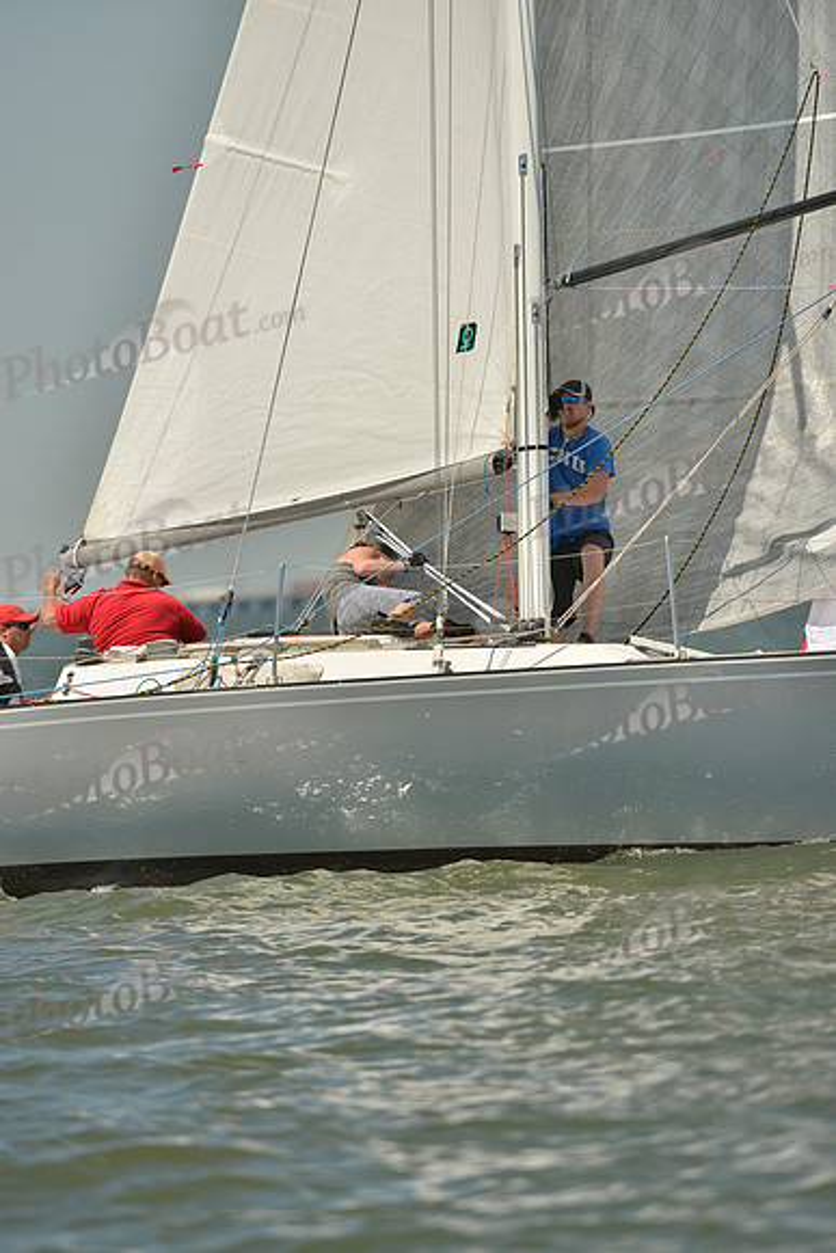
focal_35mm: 400
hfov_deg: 3.4
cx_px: 418
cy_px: 626
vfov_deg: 5.2
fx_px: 13924
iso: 200
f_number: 6.3
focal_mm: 400
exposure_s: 1/1600
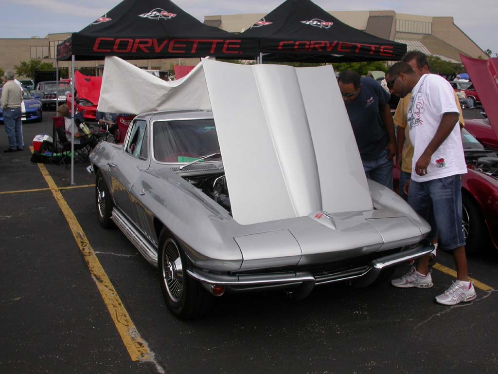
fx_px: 547
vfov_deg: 37.7
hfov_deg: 49.0
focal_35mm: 38
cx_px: 249
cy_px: 187
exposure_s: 1/437
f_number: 7.5
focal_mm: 7.85
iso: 100
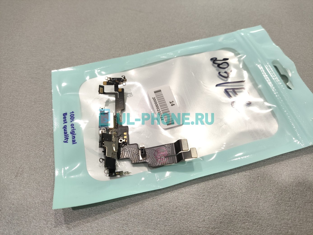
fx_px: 226
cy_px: 118
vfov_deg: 54.9
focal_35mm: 25
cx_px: 156
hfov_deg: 69.4
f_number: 1.79
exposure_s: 1/50
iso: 320
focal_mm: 4.71
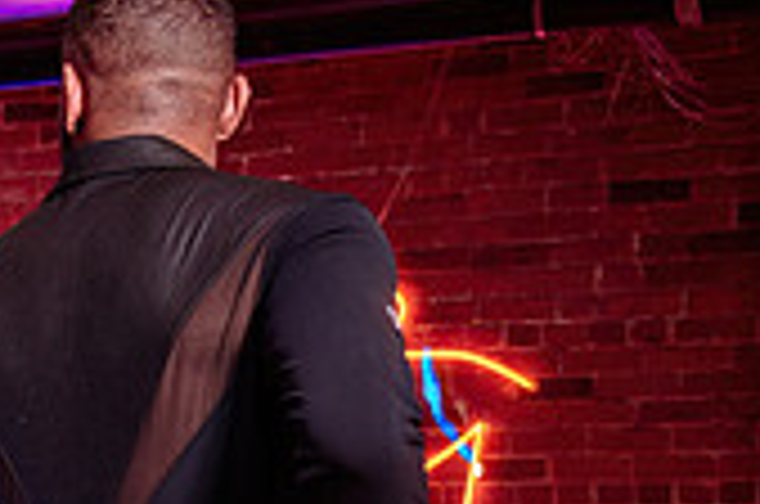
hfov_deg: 16.7
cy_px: 815
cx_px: -57
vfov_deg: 10.9
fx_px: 2507
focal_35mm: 119
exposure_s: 1/80
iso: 640
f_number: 3.2
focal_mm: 30
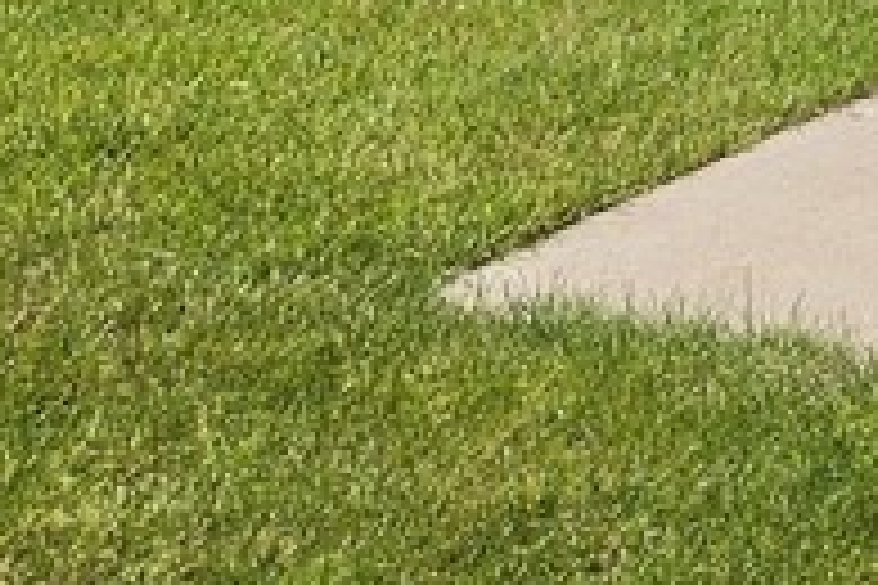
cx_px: 2368
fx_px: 4316
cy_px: -1426
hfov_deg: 9.7
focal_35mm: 177
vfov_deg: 6.7
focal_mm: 5.4
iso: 80
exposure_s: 1/4579
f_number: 1.8
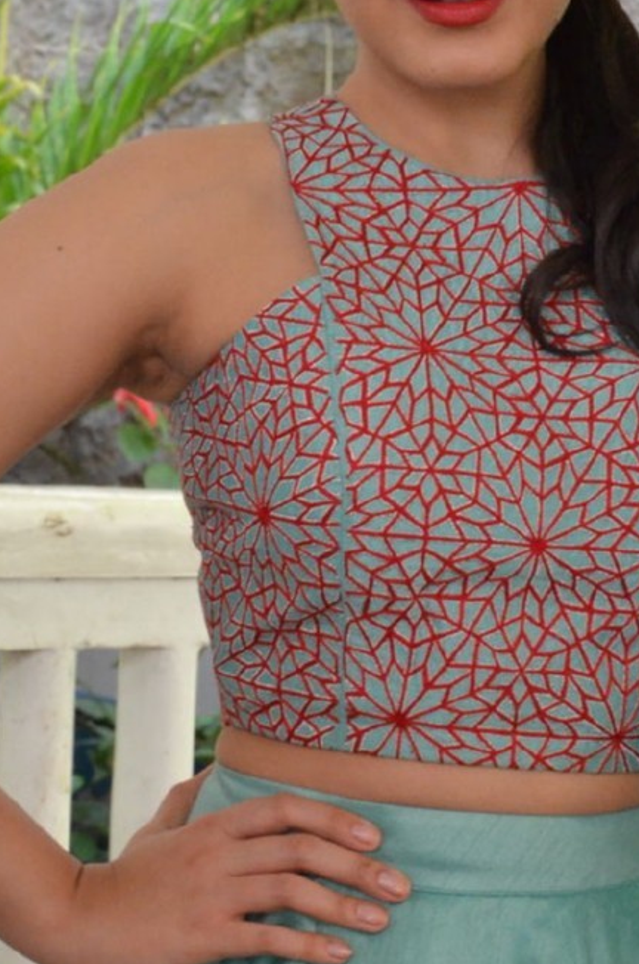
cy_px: 638
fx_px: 3529
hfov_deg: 10.3
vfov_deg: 15.5
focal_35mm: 132
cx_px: 308
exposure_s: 1/125
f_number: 8
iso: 2000
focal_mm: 38
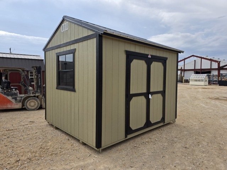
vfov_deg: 58.9
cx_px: 114
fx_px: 151
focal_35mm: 23
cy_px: 85
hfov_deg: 73.9
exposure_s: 1/5775
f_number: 1.4
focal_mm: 6.5
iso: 64
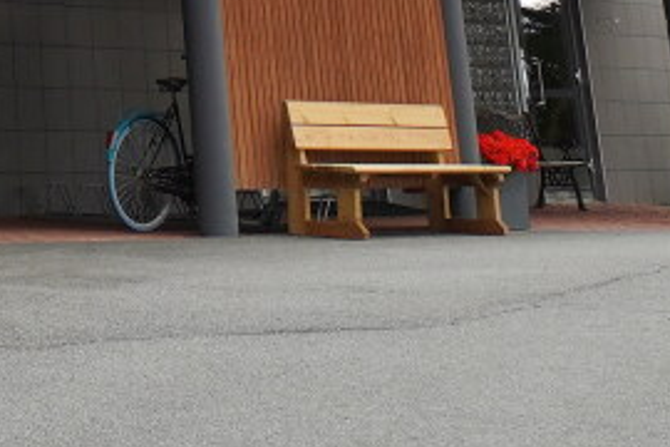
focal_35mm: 120
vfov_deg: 9.0
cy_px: -934
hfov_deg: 15.6
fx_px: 2233
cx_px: -352
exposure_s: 1/100
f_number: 7.1
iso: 100
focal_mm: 10
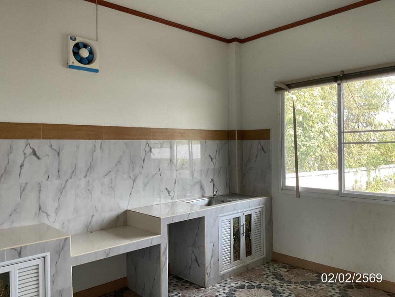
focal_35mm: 29
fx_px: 331
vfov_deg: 48.2
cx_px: 198
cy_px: 148
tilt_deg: -0.2
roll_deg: +0.7
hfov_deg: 61.7
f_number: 1.8
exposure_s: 1/100
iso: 64
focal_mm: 3
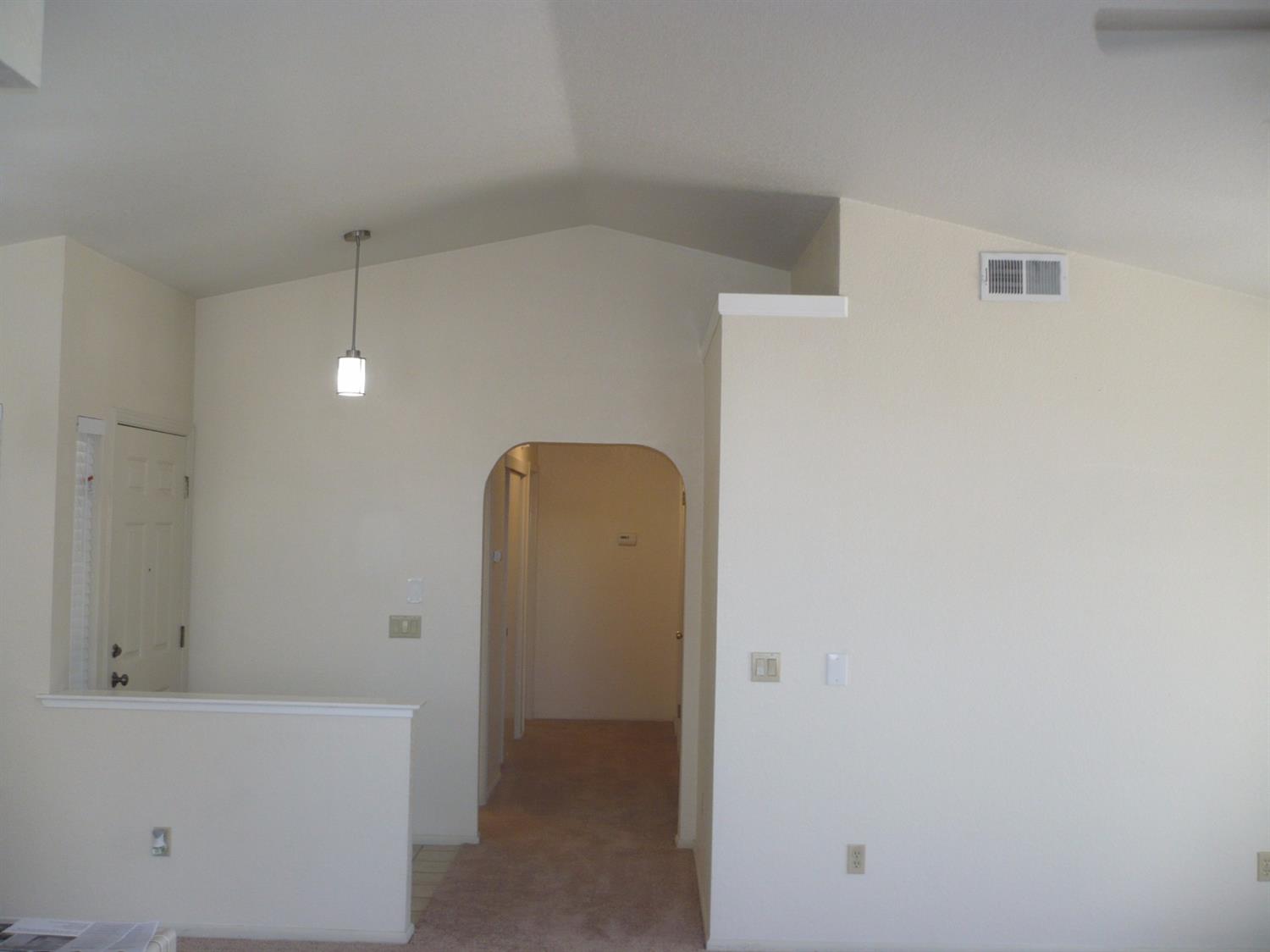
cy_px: 476
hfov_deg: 52.6
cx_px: 635
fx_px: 1284
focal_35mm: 35
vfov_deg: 40.7
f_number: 2.8
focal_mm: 5.8
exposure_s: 1/40
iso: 100
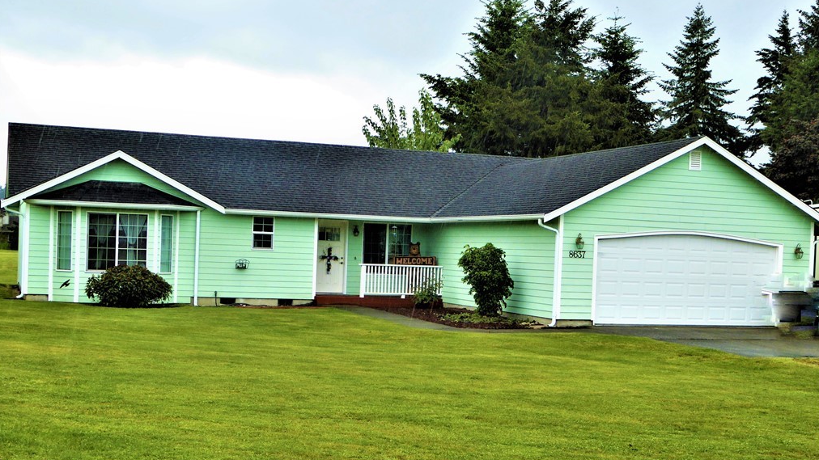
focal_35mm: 54
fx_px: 1173
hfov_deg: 38.5
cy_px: 290
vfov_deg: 22.2
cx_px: 410
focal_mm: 8.4
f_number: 4
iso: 100
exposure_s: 1/200
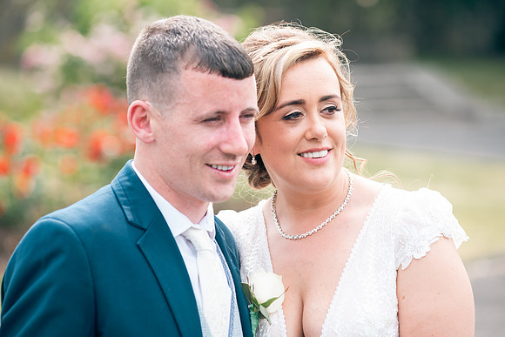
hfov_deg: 15.2
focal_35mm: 135
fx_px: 1894
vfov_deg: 10.2
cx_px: 252
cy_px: 168
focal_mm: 135
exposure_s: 1/200
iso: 80
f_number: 3.5
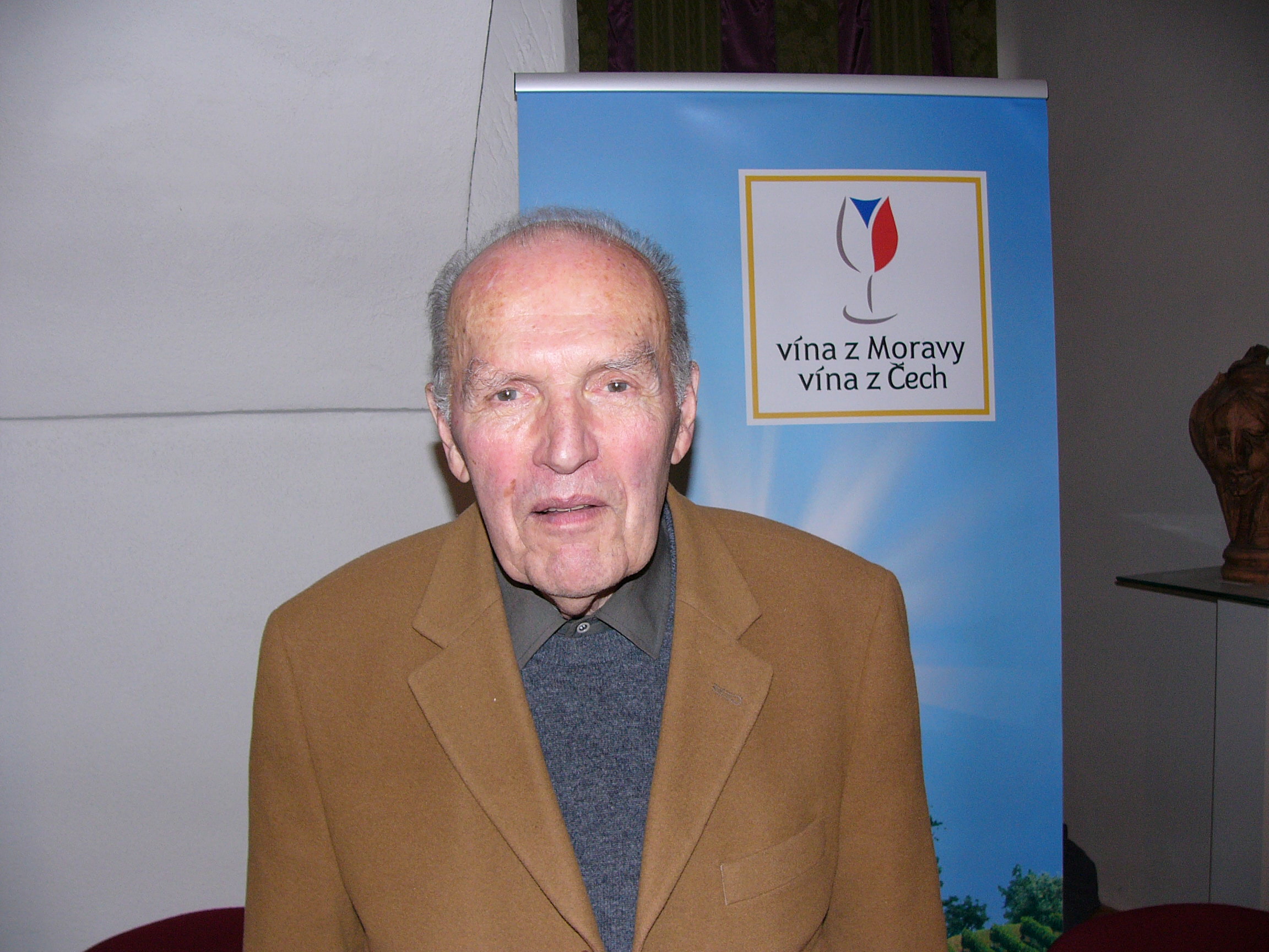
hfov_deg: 51.4
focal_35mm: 36
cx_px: 634
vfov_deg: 39.7
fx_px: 1320
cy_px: 476
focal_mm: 6
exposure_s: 1/60
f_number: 2.8
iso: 100
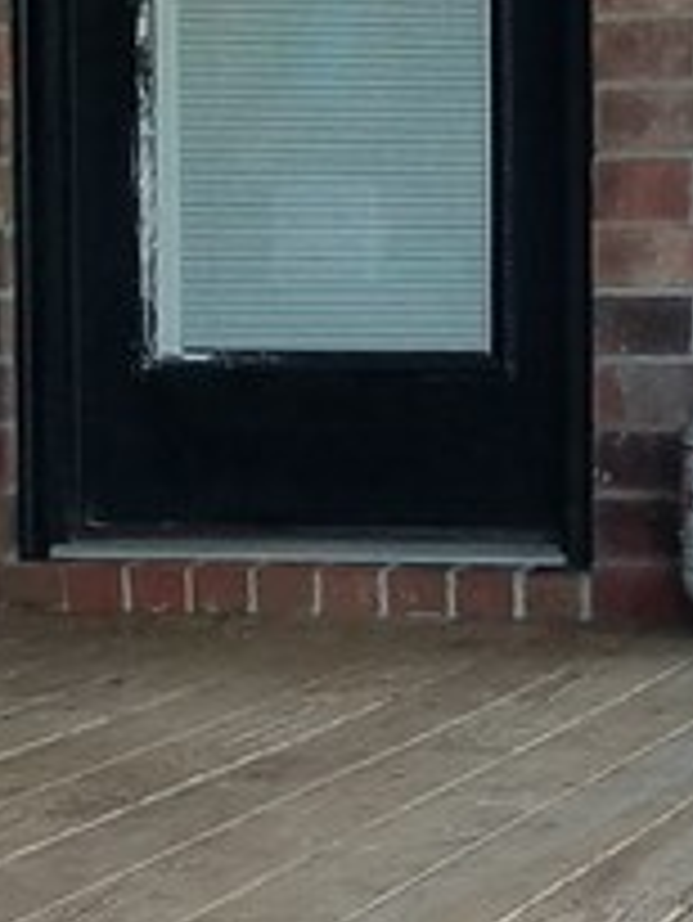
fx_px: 3466
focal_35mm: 130
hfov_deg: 11.4
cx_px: 549
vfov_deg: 15.1
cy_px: 207
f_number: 1.7
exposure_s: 1/244
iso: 40
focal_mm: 4.2
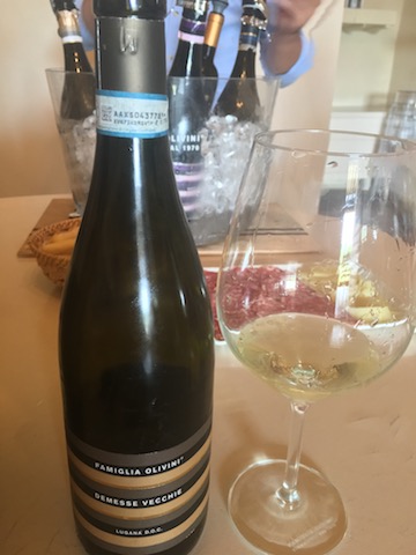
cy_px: 278
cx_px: 208
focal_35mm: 29
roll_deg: -2.7
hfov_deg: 48.2
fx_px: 465
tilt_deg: -23.9
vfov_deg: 61.7
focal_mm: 4.15
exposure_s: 1/25
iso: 200
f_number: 2.2
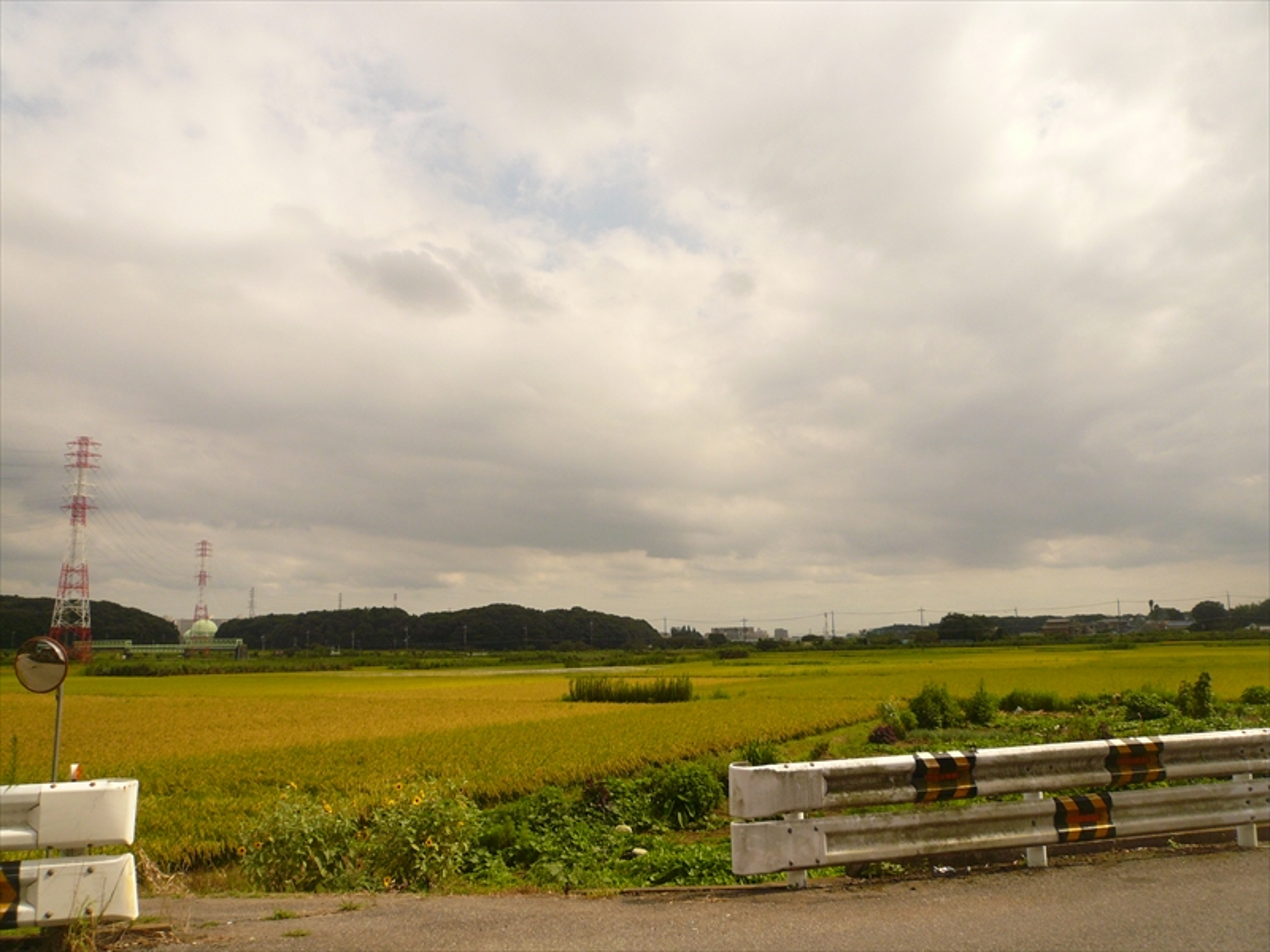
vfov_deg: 49.7
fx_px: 1027
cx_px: 635
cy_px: 476
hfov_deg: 63.4
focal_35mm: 28
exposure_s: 1/250
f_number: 8
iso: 100
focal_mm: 4.6
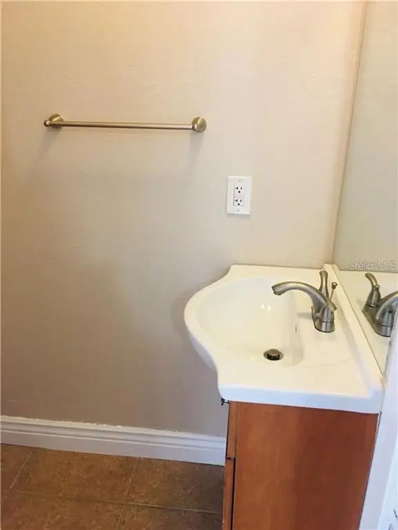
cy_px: 265
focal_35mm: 29
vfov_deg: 61.7
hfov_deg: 48.2
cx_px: 199
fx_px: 445
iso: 100
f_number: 2.2
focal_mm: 4.15
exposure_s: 1/15
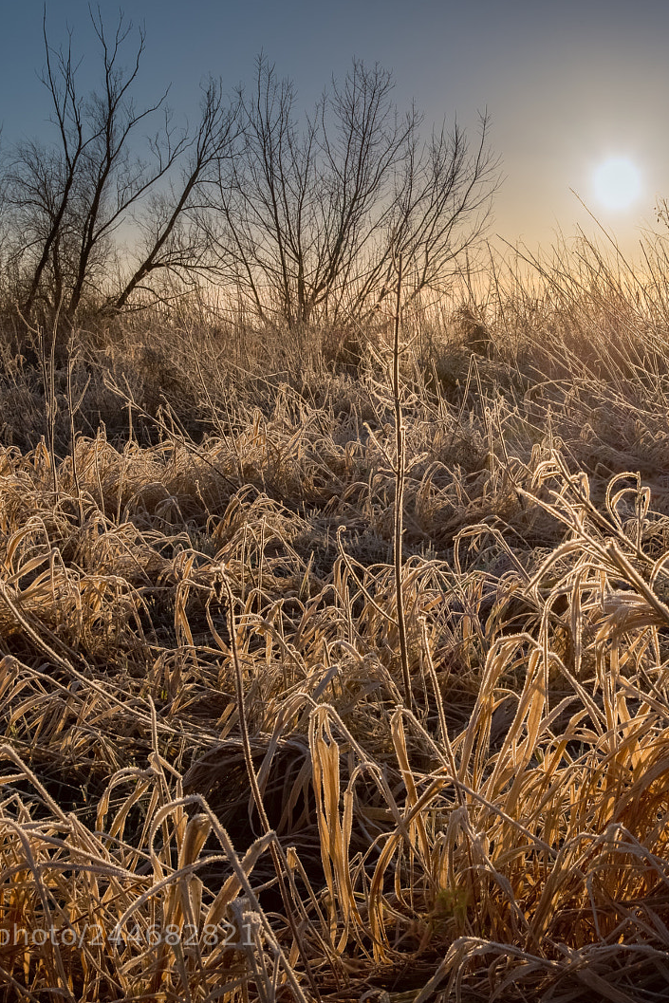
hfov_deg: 23.9
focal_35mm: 56
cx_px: 519
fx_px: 1560
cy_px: 504
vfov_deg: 35.6
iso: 100
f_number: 11
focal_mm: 37
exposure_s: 1/640
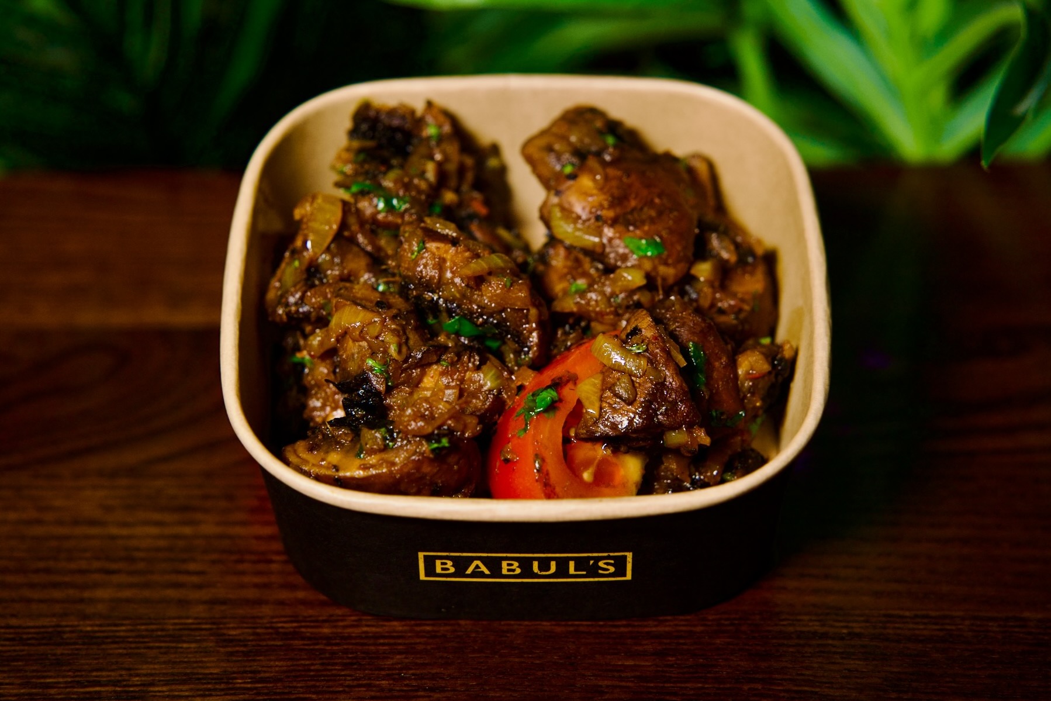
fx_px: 2394
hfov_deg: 24.8
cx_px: 526
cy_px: 350
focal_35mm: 82
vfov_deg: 16.7
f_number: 4.5
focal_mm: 82
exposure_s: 1/250
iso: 2000
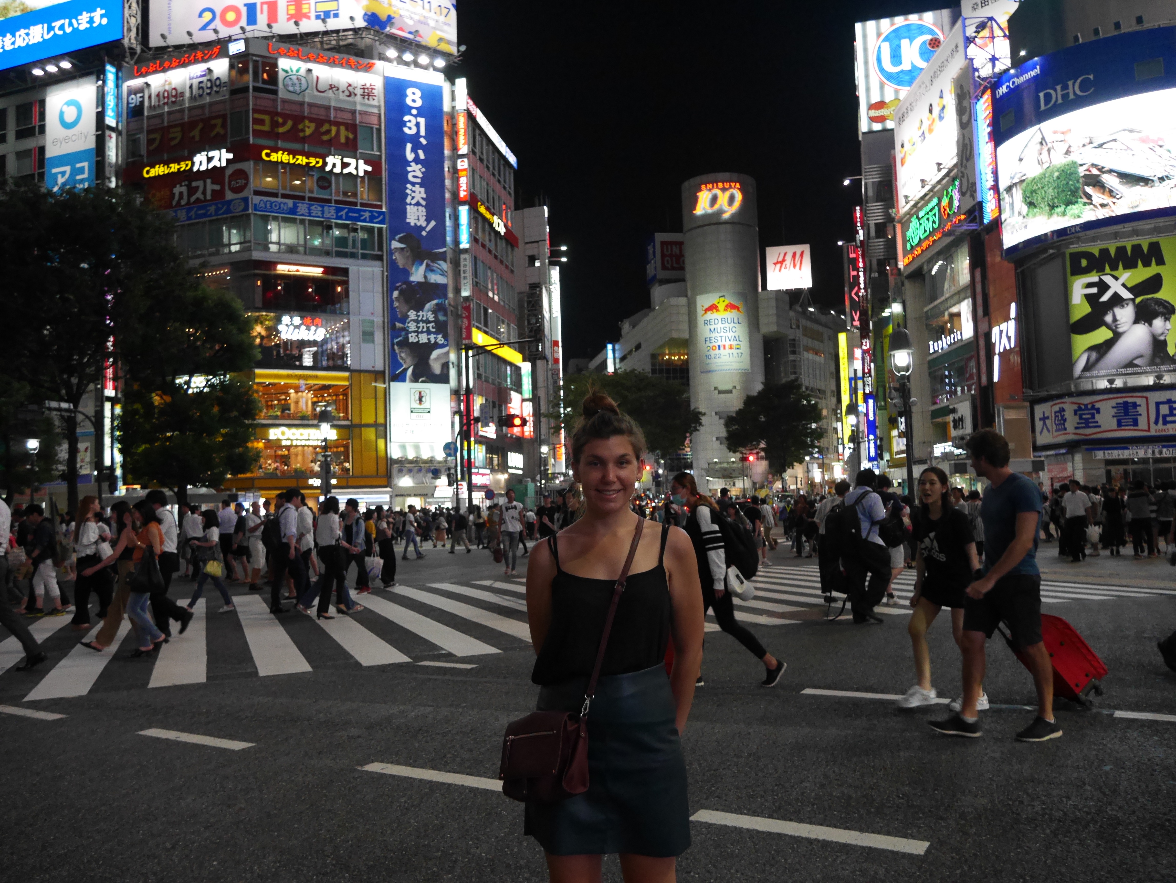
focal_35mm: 28
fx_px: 952
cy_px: 442
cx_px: 588
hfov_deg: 63.4
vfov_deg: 49.8
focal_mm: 14
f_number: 3.5
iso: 2000
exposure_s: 1/125
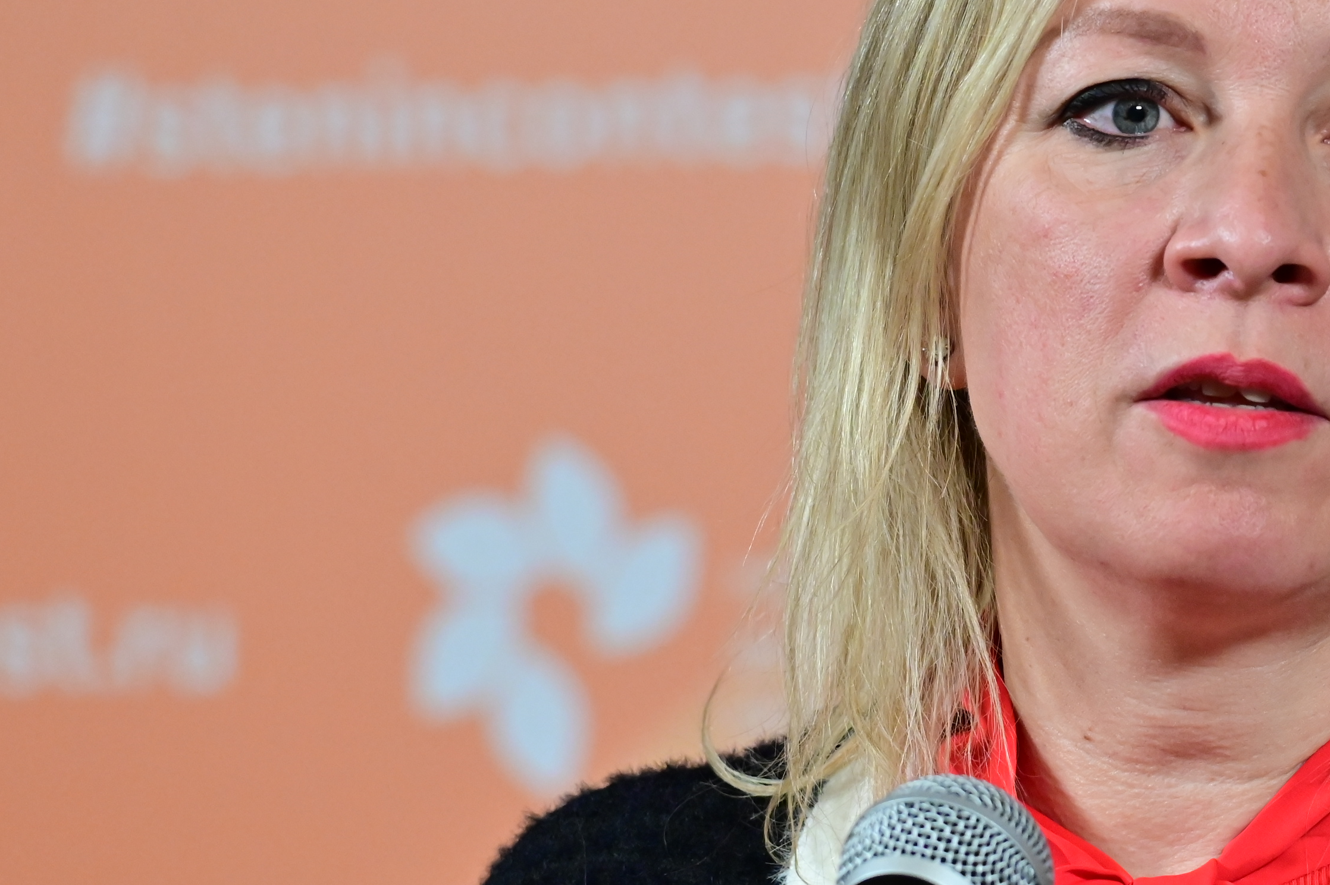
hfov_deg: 4.2
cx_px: 1144
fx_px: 17947
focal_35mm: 486
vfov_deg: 2.8
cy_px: 513
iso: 4000
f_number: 5.6
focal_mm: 240
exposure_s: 1/80
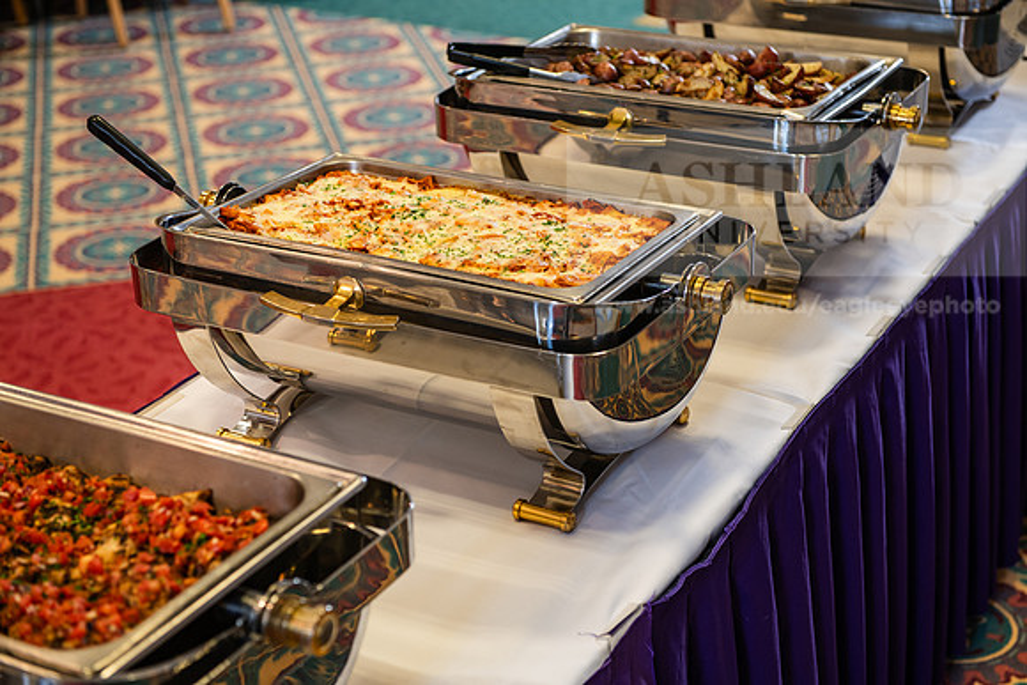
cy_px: 342
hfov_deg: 32.4
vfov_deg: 21.9
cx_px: 514
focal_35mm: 62
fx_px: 1769
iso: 500
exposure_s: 1/60
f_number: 3.5
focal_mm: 62
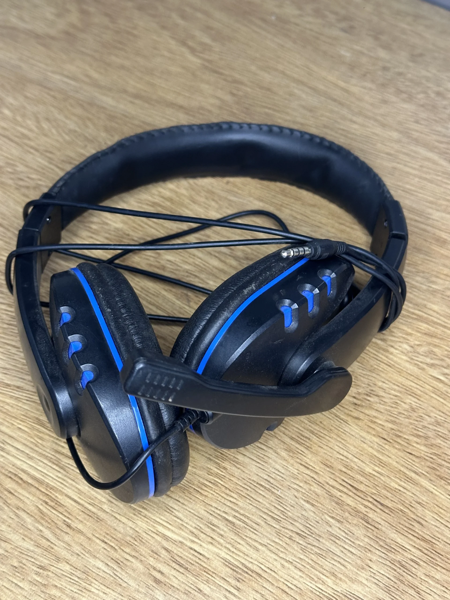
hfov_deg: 30.3
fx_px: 832
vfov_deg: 39.7
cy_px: 300
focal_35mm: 48
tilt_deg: -56.9
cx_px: 225
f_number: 1.78
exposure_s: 1/33
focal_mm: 6.86
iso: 250
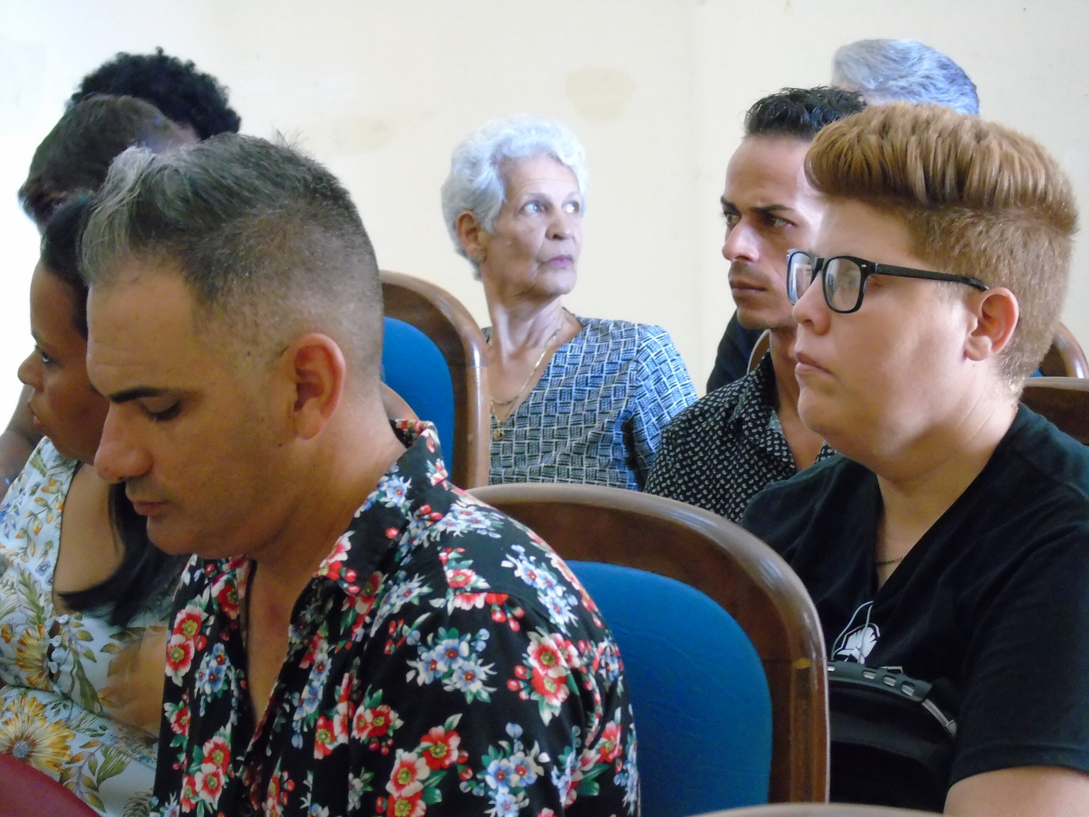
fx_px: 5096
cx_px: 544
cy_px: 408
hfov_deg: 12.2
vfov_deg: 9.2
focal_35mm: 162
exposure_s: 1/25
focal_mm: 29
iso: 800
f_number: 4.9
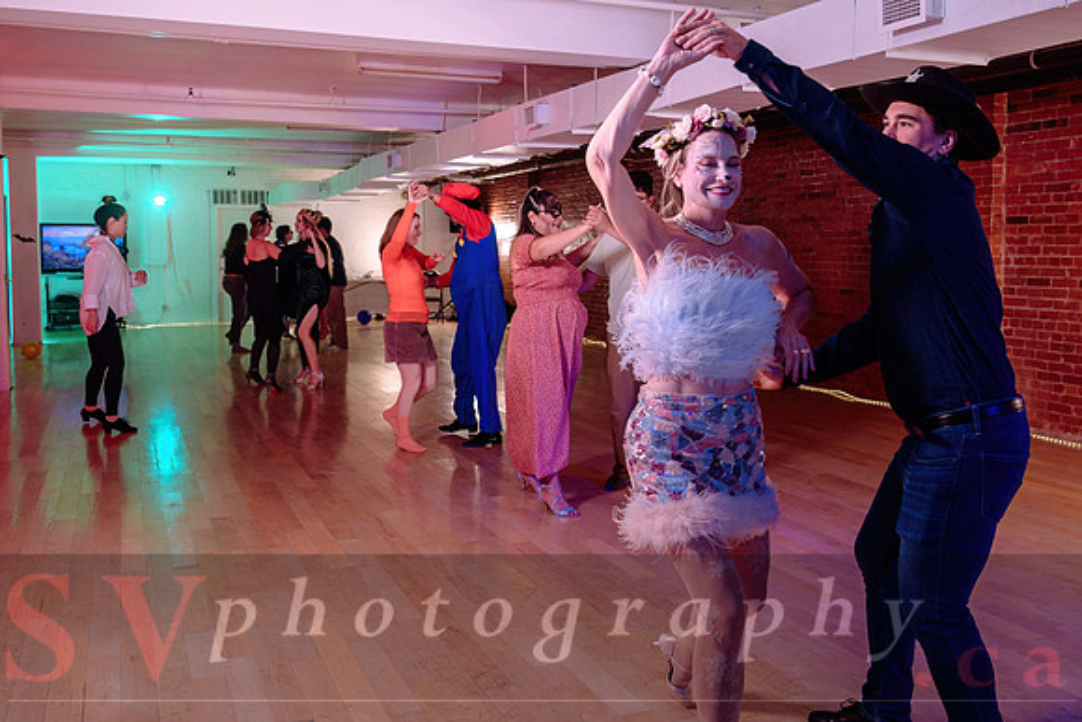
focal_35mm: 37
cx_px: 562
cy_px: 317
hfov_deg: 52.4
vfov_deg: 36.3
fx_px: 1099
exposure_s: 1/100
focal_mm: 32
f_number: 4
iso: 800
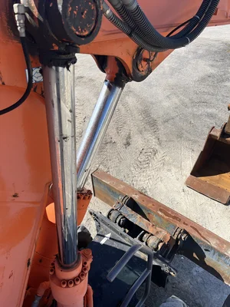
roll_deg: +0.7
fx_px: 230
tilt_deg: -37.7
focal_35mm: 26
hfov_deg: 53.1
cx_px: 115
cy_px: 154
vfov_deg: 67.3
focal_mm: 5.1
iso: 50
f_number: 1.6
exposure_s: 1/2825
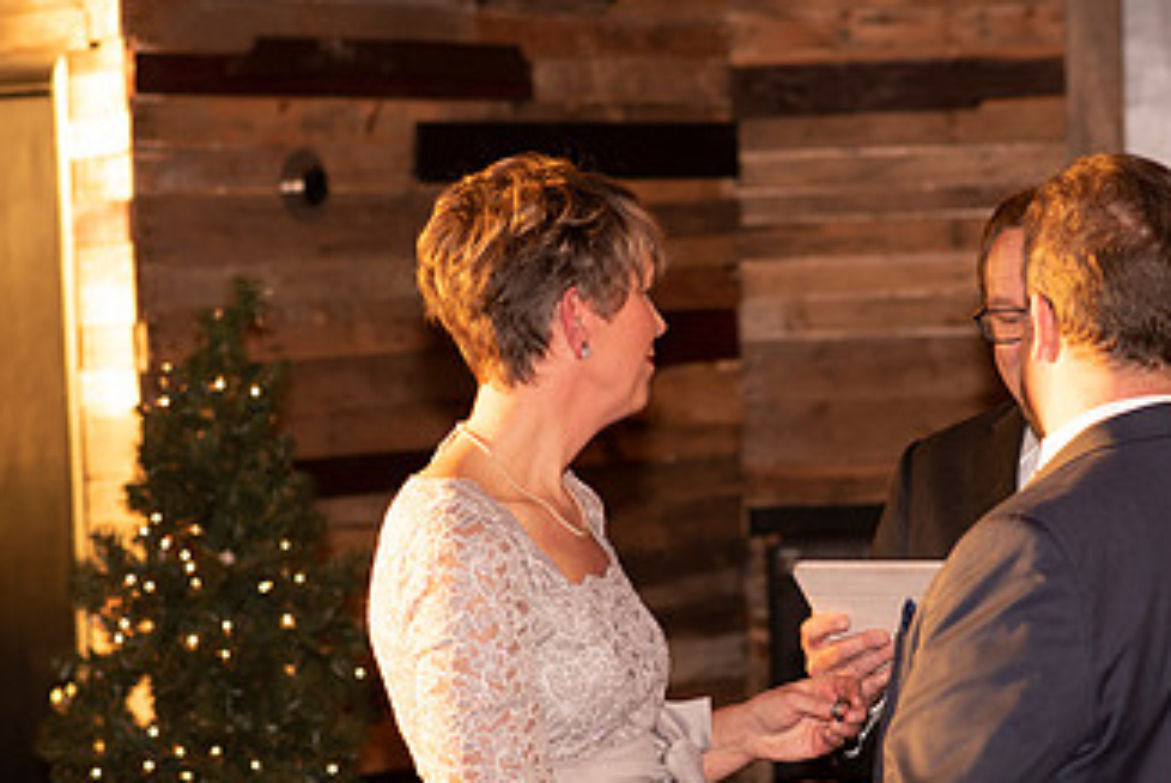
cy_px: 487
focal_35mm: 151
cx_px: 740
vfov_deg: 9.1
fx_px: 4916
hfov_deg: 13.6
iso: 500
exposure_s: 1/160
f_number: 3.5
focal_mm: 85
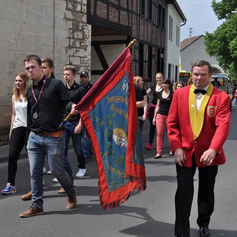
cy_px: 119
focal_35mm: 62
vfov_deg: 27.7
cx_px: 93
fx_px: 480
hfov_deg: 27.6
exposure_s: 1/320
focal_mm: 32
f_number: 9
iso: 200
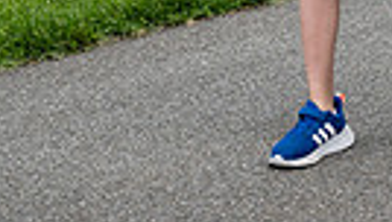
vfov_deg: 6.1
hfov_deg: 10.9
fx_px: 2010
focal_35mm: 193
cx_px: 471
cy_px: -254
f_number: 4.5
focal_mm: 38
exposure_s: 1/1000
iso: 400
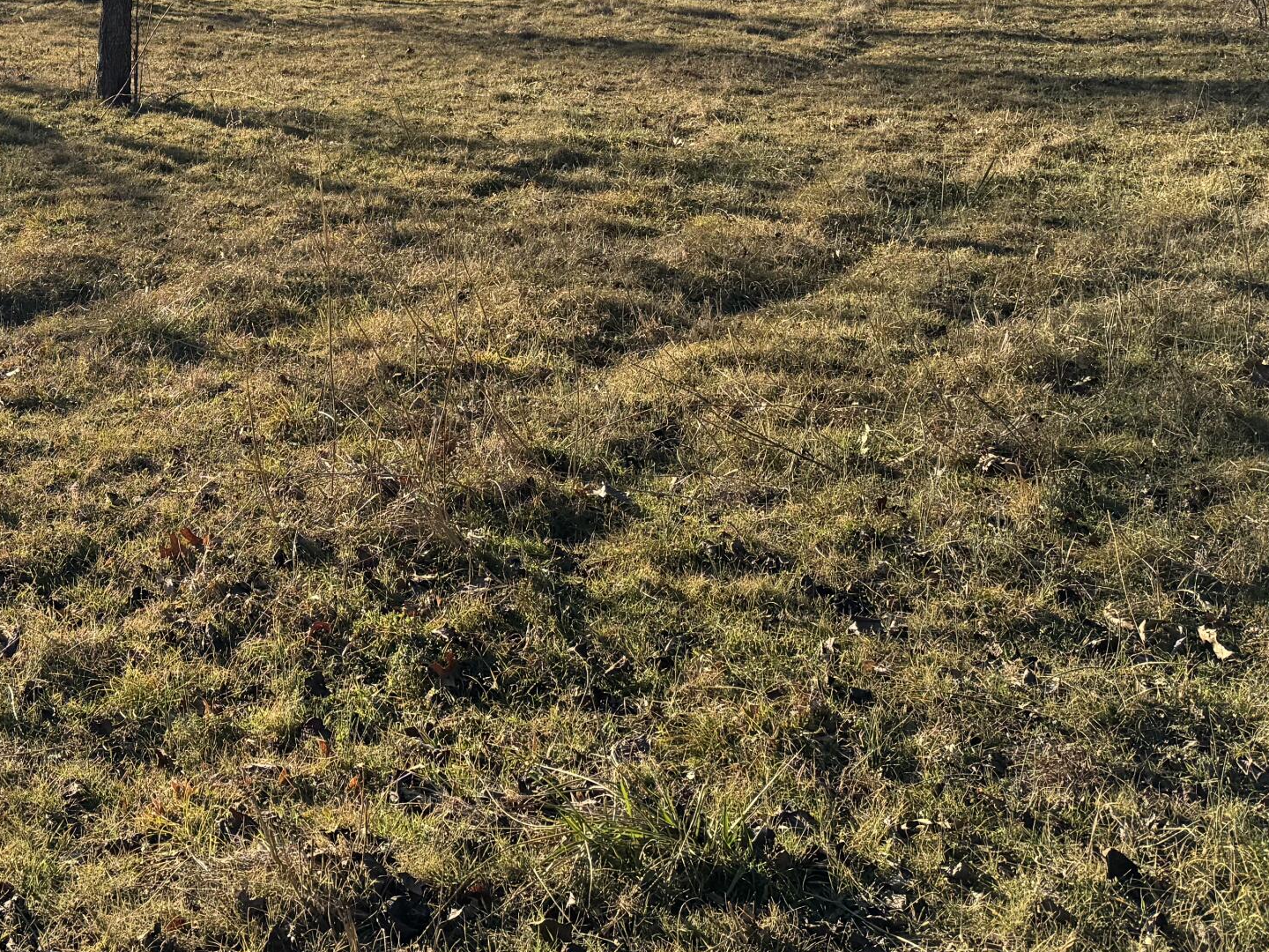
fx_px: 1833
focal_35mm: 50
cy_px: -11
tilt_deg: -4.4
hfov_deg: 36.5
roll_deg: -3.8
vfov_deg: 27.4
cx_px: 205
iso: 80
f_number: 1.78
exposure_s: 1/2331
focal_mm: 6.76
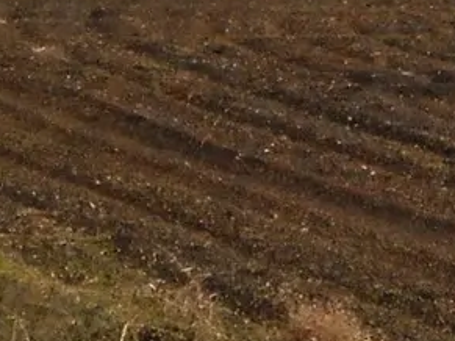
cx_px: 685
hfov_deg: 6.1
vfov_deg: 4.5
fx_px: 4244
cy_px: -599
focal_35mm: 323
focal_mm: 8.8
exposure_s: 1/1250
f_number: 4.8
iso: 80
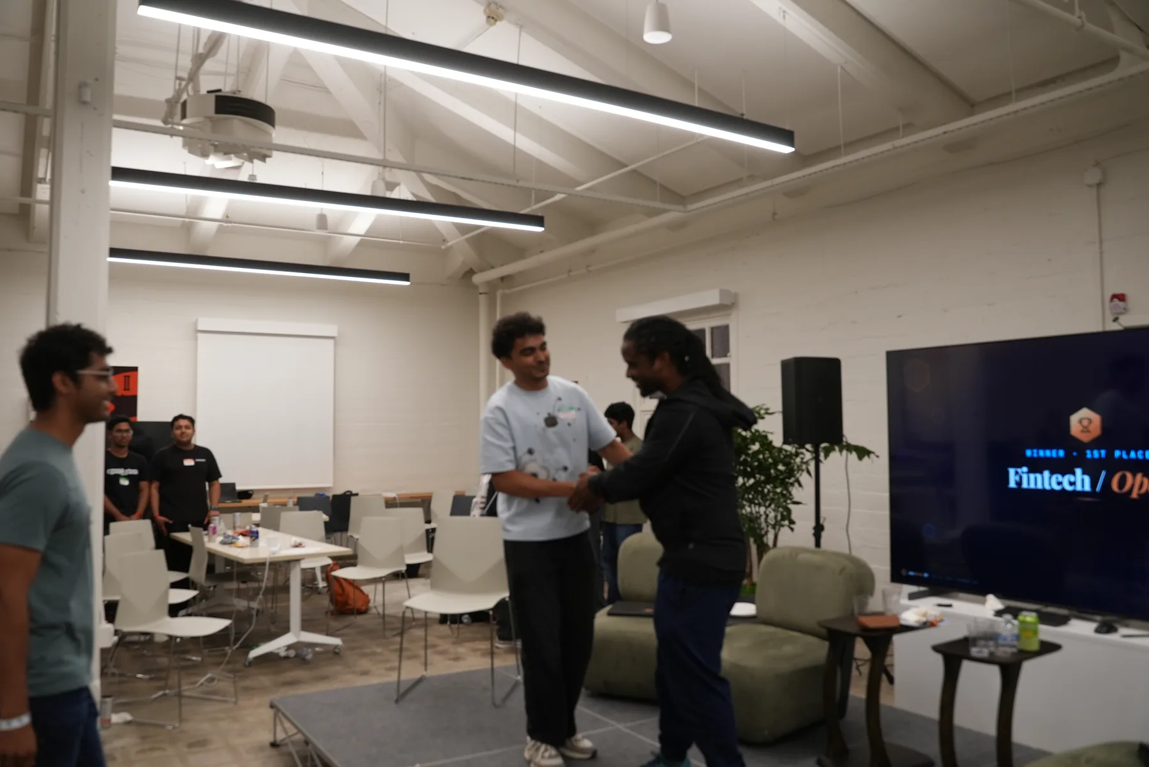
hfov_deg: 65.4
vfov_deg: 46.4
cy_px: 384
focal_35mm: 28
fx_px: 894
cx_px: 574
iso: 1000
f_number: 4
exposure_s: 1/160
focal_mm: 28
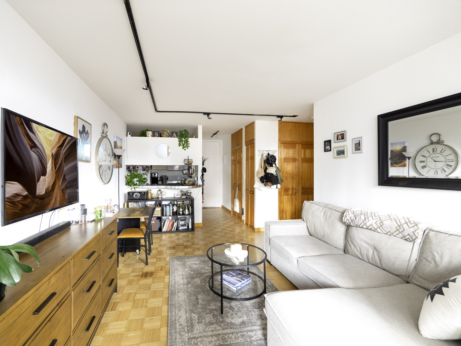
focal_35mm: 14
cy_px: 173
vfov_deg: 85.7
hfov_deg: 102.1
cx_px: 230
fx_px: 186
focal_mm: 7
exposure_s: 1/3
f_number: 4
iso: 400
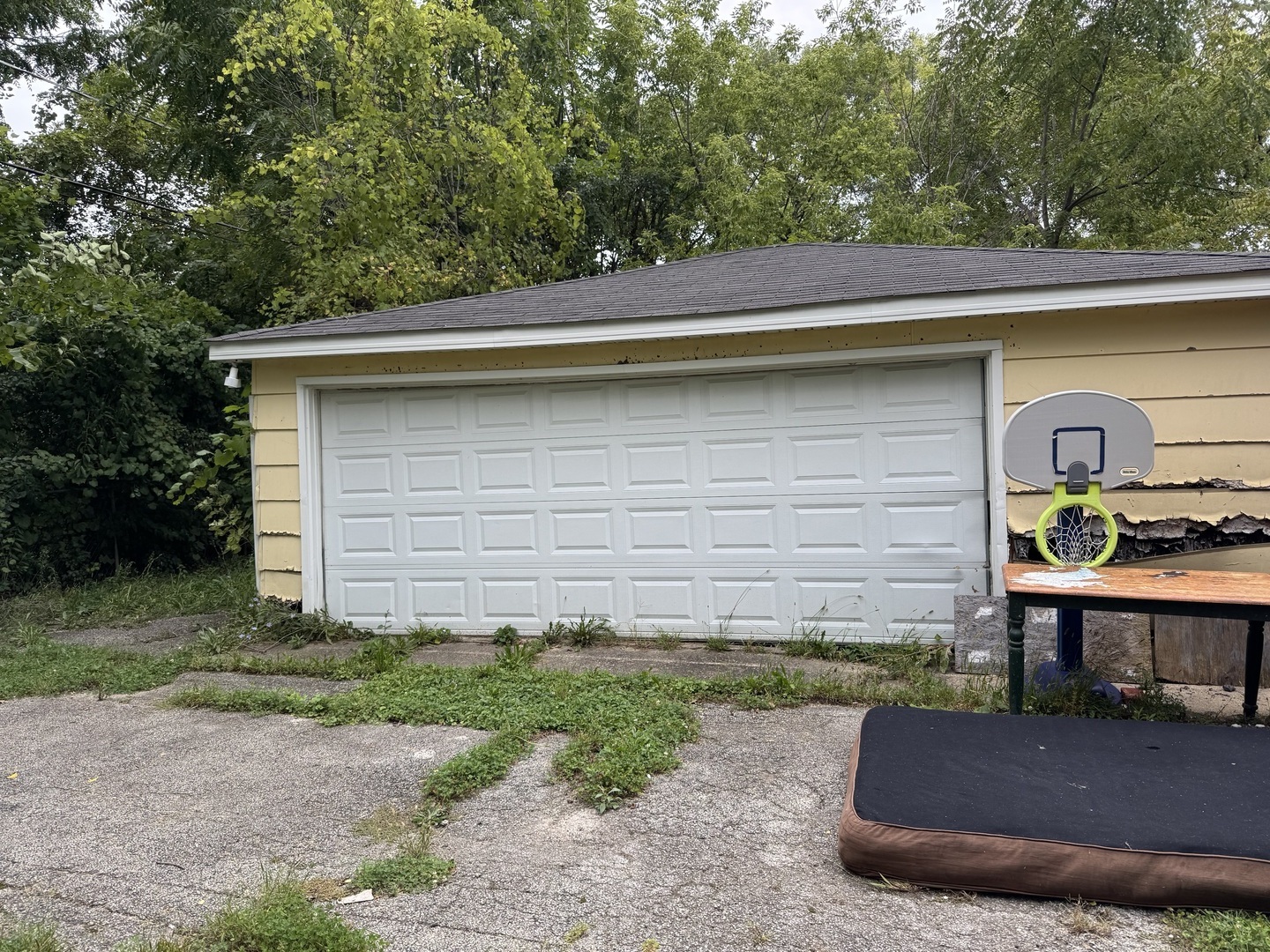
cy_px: 476
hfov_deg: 71.6
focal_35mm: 24
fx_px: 881
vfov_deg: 56.8
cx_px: 635
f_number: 1.78
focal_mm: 6.76
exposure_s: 1/693
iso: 80
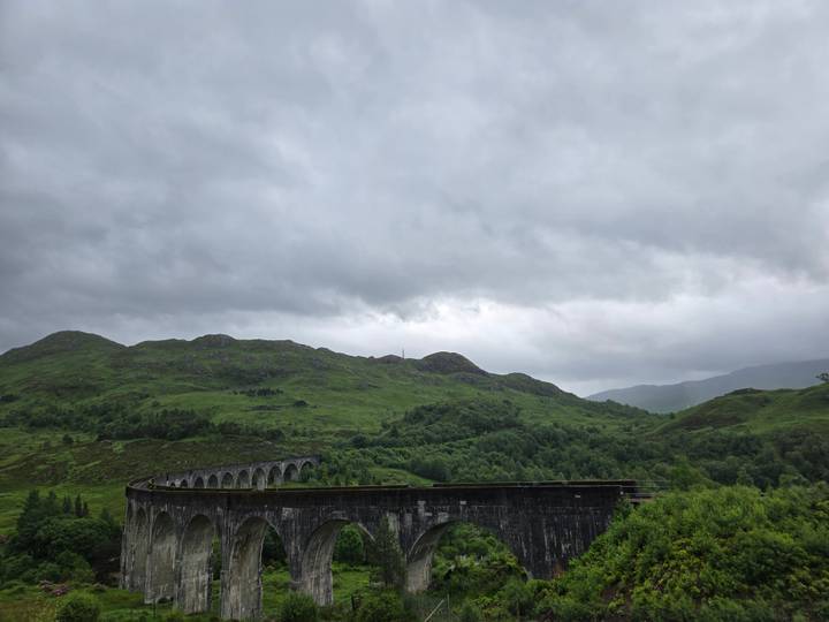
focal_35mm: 23
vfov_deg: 58.9
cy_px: 311
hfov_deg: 73.9
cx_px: 414
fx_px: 551
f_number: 1.8
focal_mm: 5.4
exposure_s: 1/1429
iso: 25
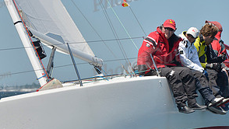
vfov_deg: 2.9
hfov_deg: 5.2
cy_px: 115
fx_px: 2510
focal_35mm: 413
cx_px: 52
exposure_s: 1/1250
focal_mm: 200
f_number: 9
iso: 280
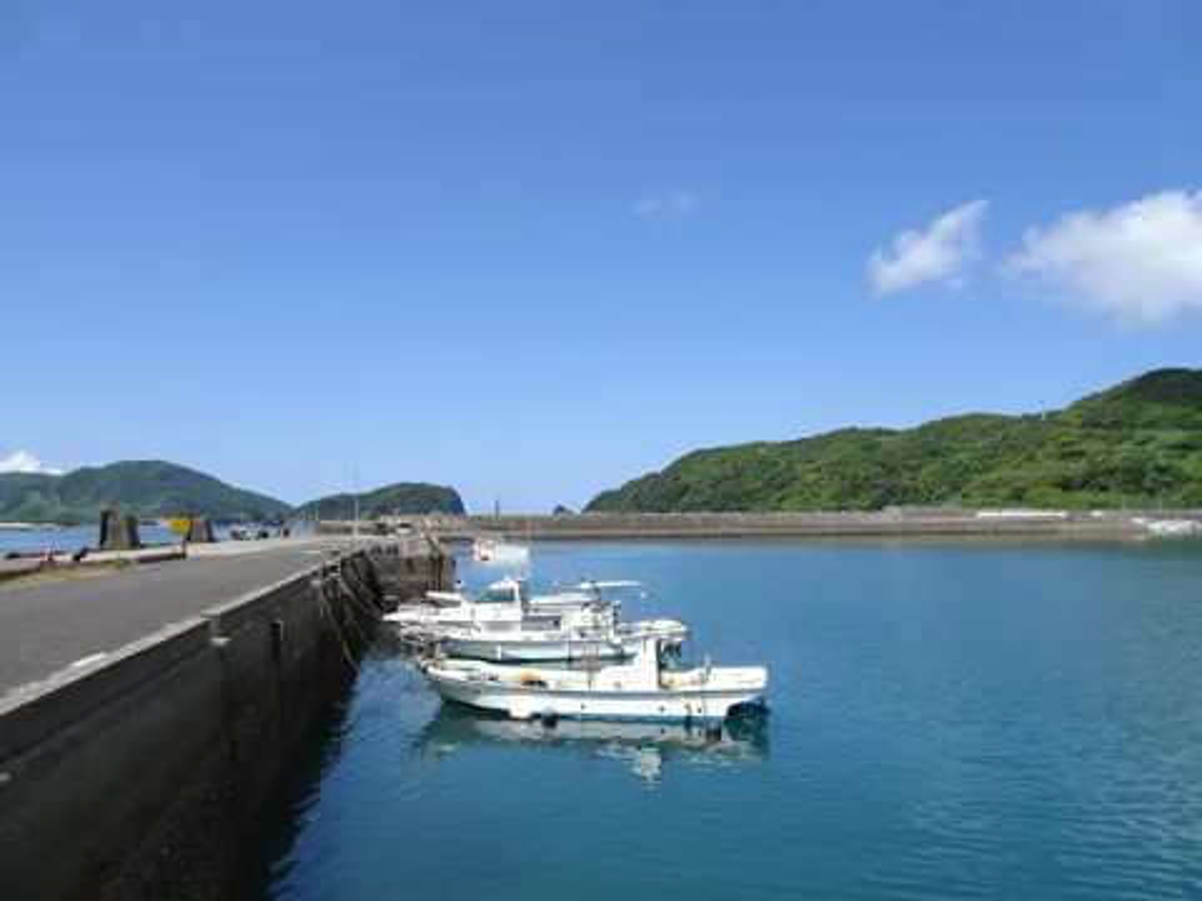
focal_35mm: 24
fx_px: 833
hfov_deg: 71.6
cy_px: 450
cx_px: 601
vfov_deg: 56.8
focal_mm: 4.1
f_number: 3.5
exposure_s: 1/800
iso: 80
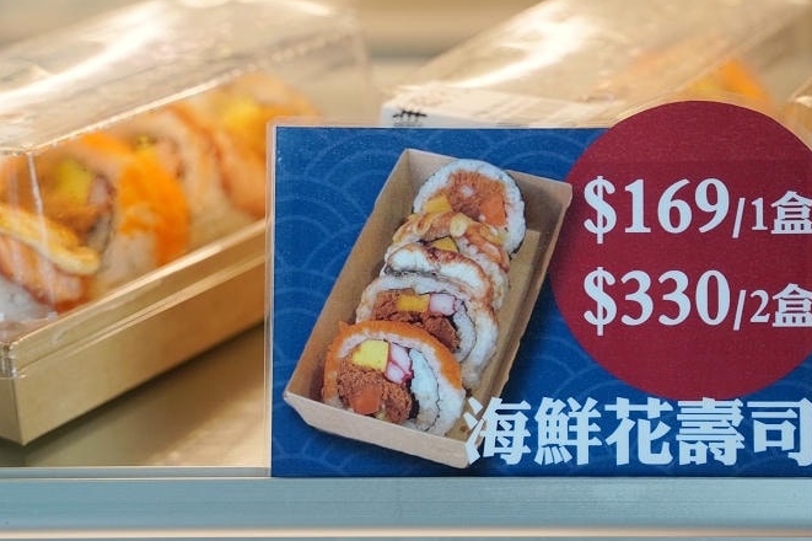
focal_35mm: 89
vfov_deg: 15.3
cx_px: 569
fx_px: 2006
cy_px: 164
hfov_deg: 22.7
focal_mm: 49
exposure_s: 1/160
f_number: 4
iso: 500
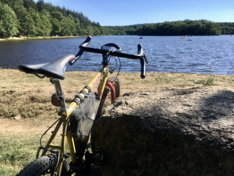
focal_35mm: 29
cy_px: 88
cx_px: 117
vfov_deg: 48.2
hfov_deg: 61.7
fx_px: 196
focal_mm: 4.15
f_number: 2.2
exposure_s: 1/1166
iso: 25
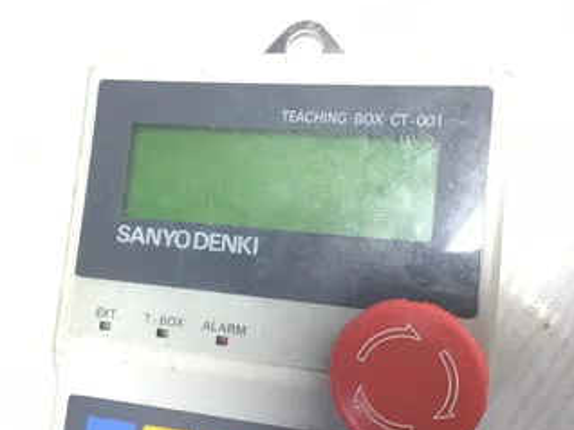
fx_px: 646
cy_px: 219
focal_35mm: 39
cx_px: 258
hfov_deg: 47.8
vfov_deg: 36.8
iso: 32
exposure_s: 1/40
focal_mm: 3.3
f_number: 2.4
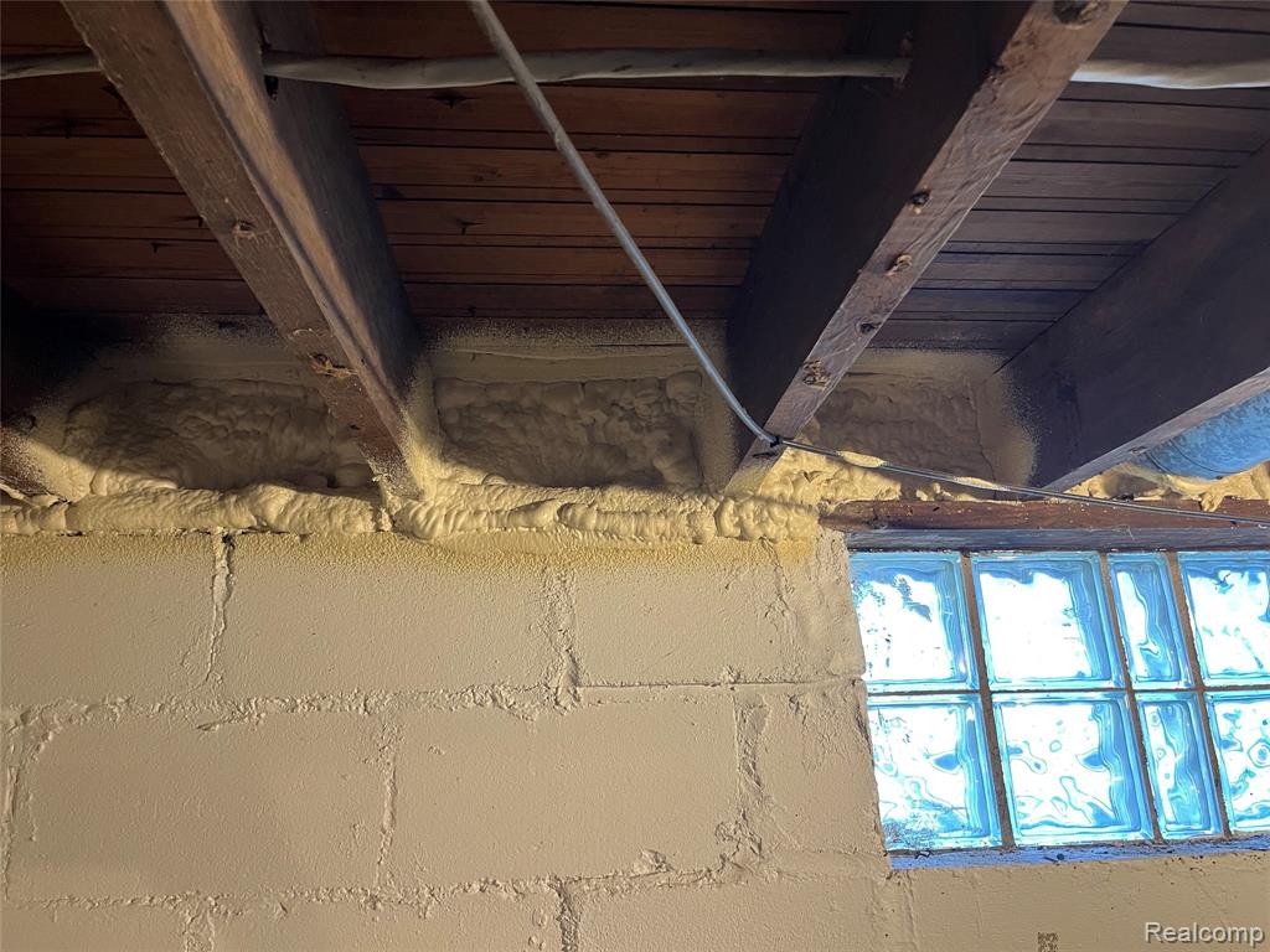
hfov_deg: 67.3
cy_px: 476
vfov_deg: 53.1
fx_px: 954
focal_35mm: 26
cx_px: 635
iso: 250
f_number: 1.6
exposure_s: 1/60
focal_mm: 5.1
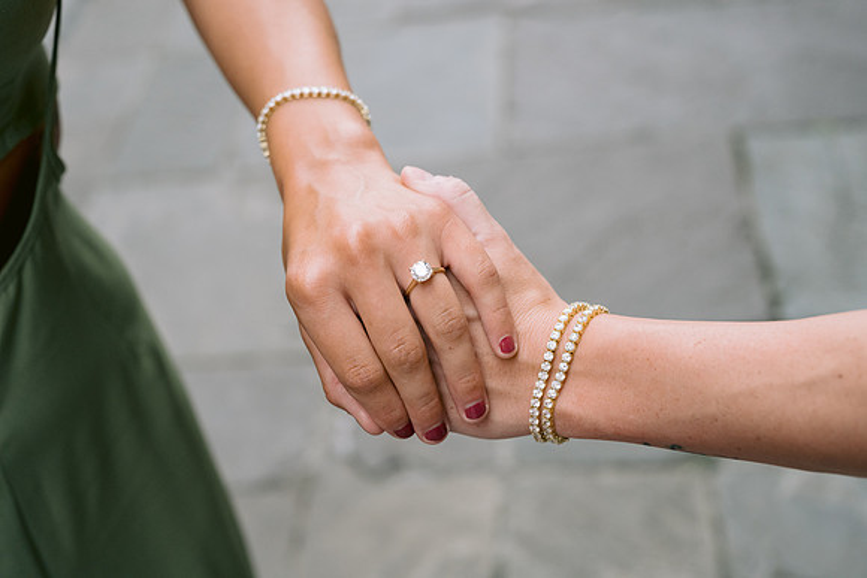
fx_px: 1204
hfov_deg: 39.6
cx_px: 434
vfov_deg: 27.0
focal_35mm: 50
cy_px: 289
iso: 640
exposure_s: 1/160
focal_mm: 50
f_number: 4
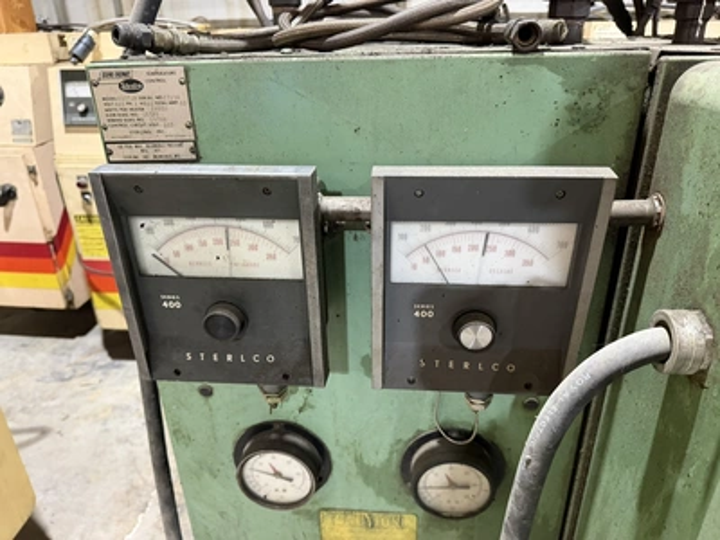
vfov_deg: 56.8
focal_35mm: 24
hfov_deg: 71.6
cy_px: 270
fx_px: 499
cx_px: 360
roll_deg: +2.0
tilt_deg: -25.8
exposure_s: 1/60
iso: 500
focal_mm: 6.76
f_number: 1.78
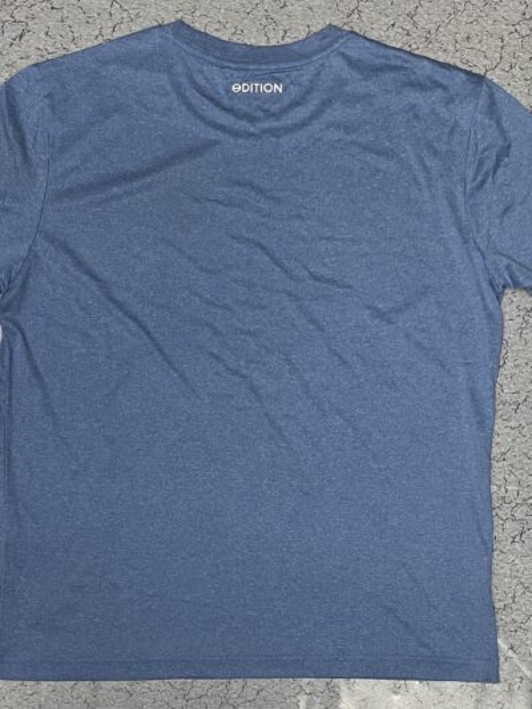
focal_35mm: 26
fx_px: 533
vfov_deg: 67.3
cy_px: 354
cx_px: 266
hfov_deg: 53.1
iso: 160
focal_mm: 4.2
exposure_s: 1/50
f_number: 1.6
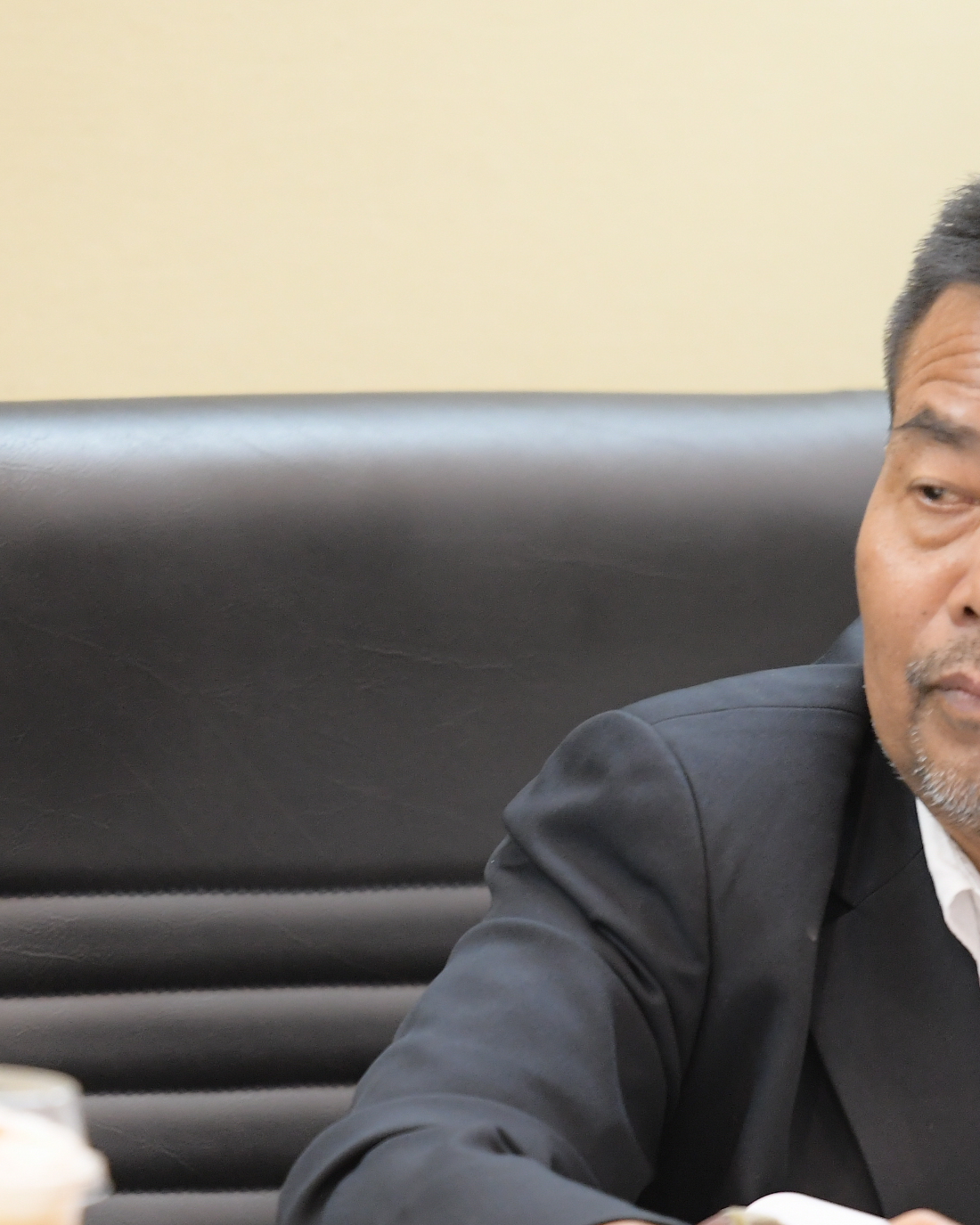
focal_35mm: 493
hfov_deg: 3.1
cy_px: 412
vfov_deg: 3.9
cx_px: 88
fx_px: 17874
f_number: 2.8
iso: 1600
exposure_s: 1/100
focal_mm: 175
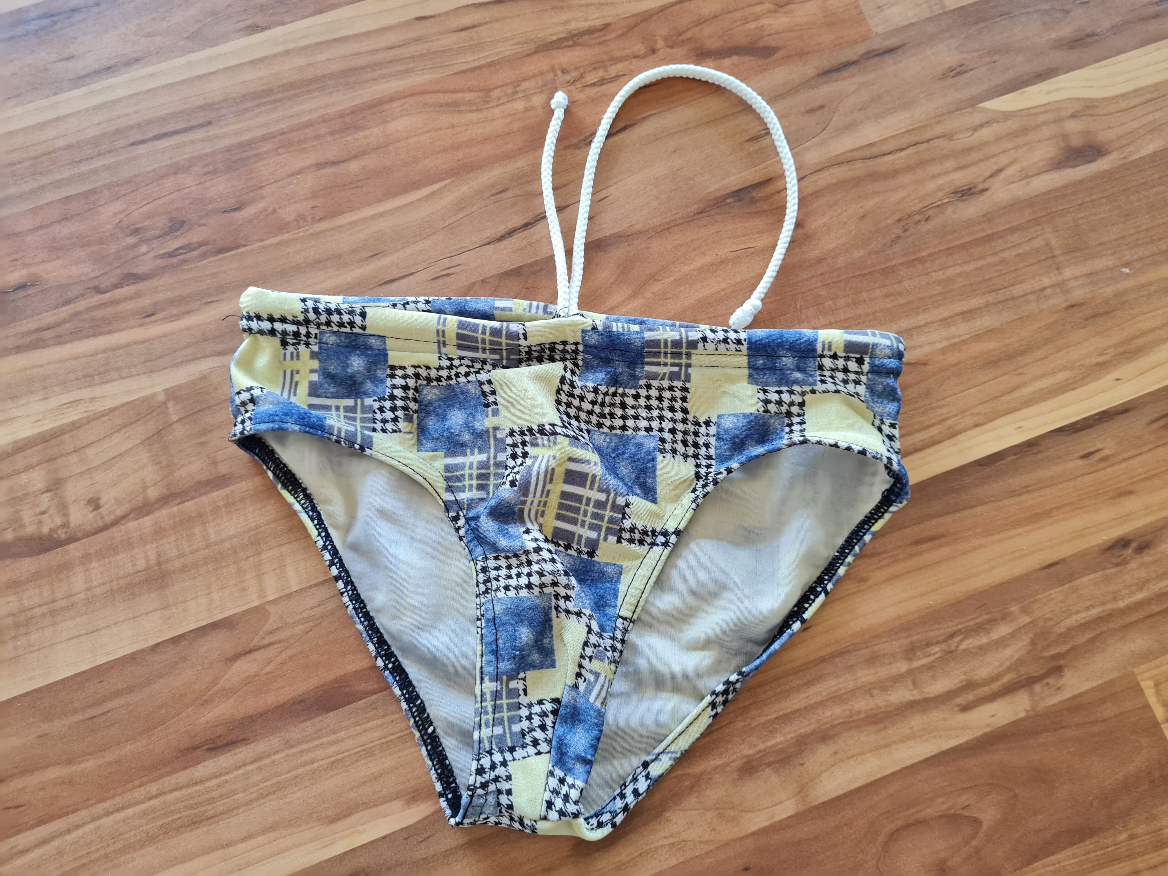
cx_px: 584
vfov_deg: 53.1
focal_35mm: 26
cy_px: 438
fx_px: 877
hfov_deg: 67.3
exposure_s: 1/50
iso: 250
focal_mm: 5.4
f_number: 1.8
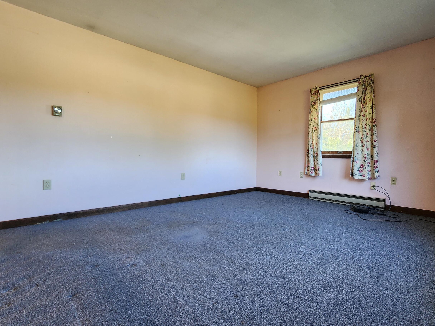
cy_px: 163
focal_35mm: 16
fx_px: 201
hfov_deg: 93.9
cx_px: 248
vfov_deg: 78.1
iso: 200
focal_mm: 2.2
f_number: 2.2
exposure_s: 1/60
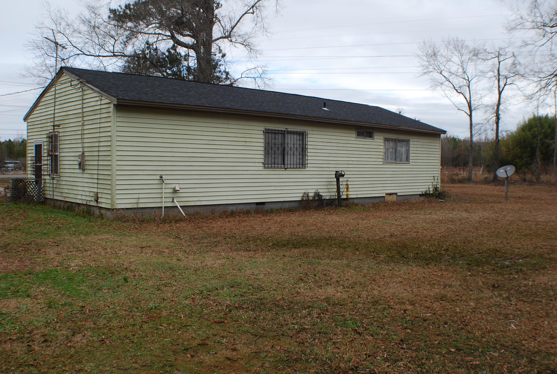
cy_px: 187
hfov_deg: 43.5
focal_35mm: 45
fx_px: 698
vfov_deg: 30.0
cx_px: 278
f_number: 9
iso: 400
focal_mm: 30
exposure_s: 1/320
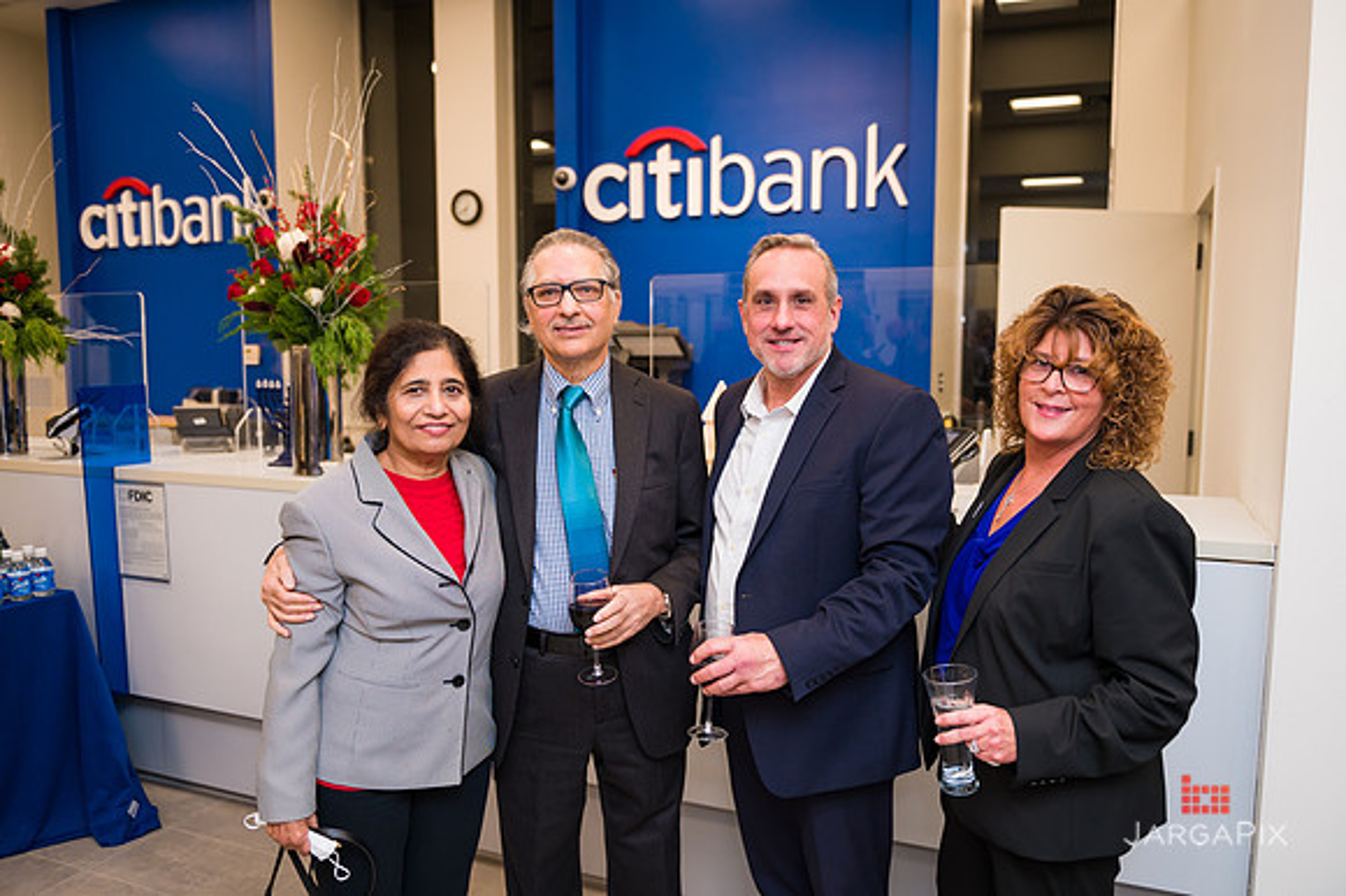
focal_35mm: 28
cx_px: 673
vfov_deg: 46.4
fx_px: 1046
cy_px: 448
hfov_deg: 65.5
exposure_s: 1/100
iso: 400
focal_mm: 28
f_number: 3.2
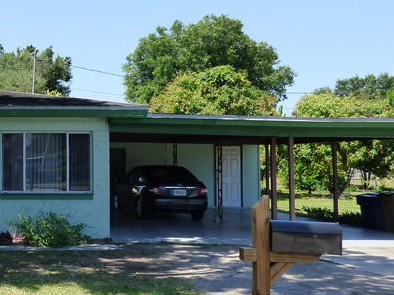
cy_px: 127
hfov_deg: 32.6
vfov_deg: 28.0
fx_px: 592
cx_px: -33
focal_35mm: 52
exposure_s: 1/800
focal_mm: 3.58
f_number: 3.5
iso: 200
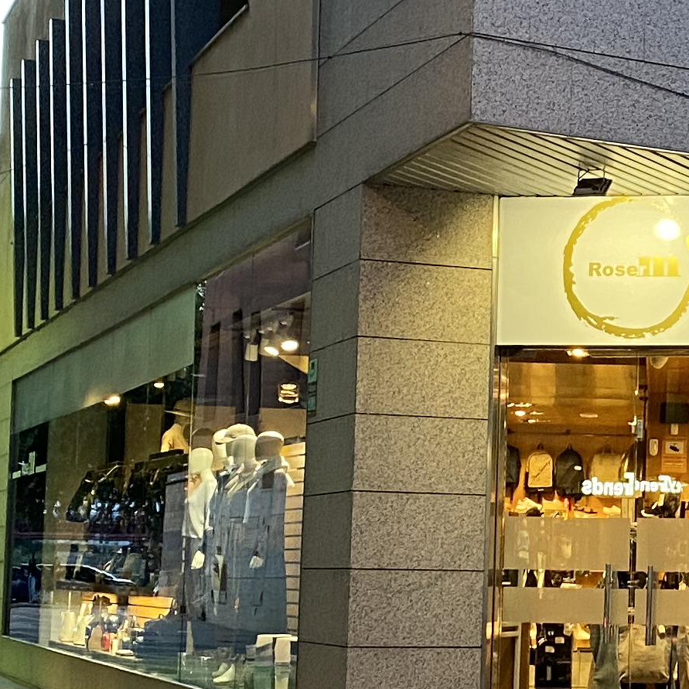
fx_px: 2342
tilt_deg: +1.8
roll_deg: -0.7
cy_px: 462
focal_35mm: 104
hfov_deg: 16.1
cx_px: 824
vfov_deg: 16.7
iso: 200
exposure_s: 1/50
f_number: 1.8
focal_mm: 4.25
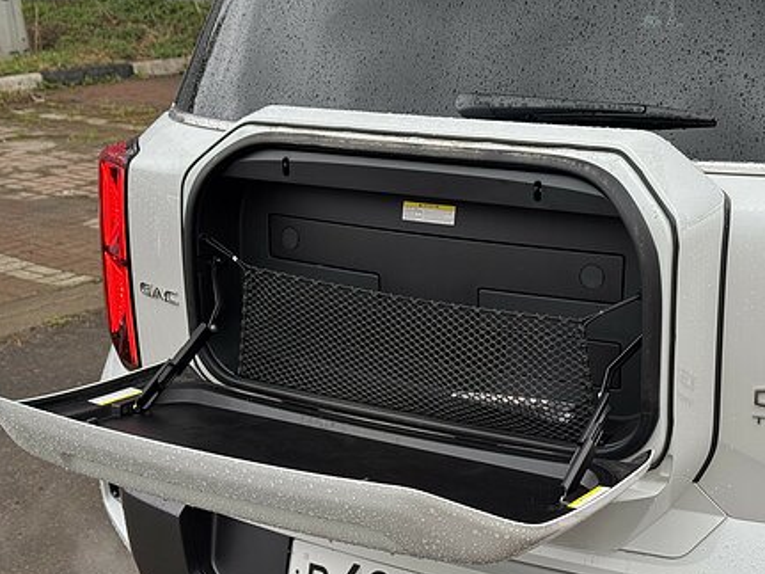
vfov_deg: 24.0
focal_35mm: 61
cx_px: 442
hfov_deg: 31.6
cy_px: 350
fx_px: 1348
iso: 100
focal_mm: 6.76
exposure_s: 1/94
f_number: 1.78
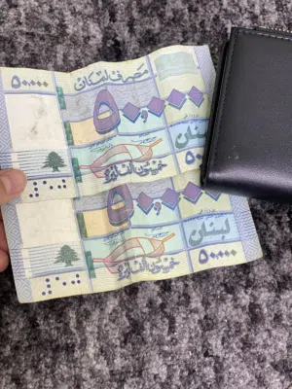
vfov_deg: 36.8
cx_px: 146
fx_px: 585
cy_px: 194
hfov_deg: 28.0
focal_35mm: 52
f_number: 2
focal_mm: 6
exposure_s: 1/100
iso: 250
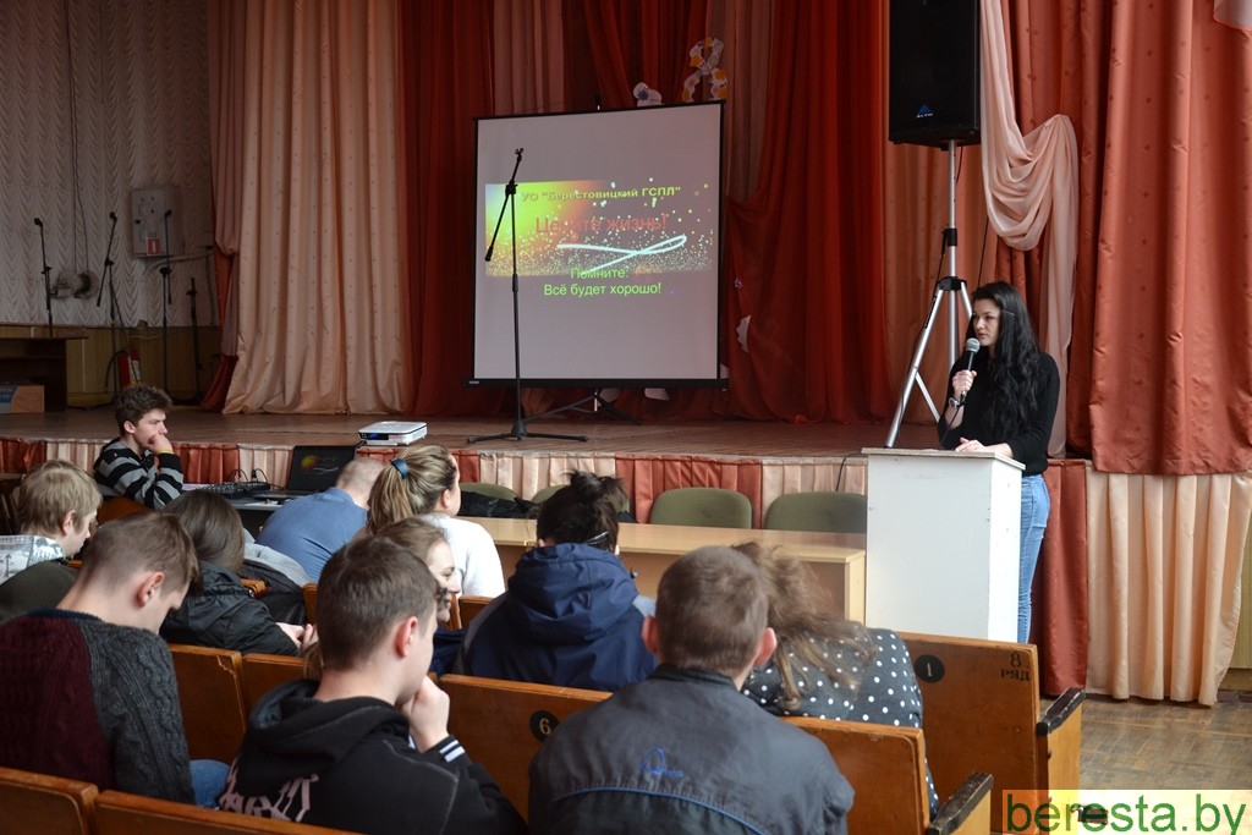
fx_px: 1565
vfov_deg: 29.9
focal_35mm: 45
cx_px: 626
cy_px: 418
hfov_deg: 43.6
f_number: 4.5
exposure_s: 1/80
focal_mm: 30
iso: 400
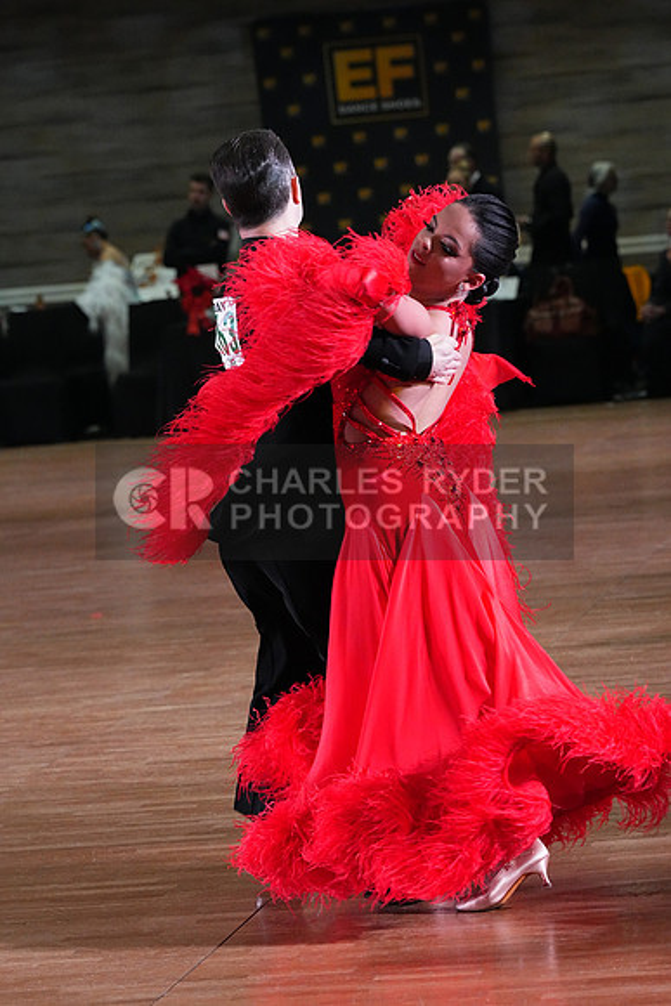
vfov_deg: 12.0
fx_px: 4778
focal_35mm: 171
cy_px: 503
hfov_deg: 8.0
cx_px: 336
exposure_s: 1/400
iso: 10000
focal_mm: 171
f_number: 7.1
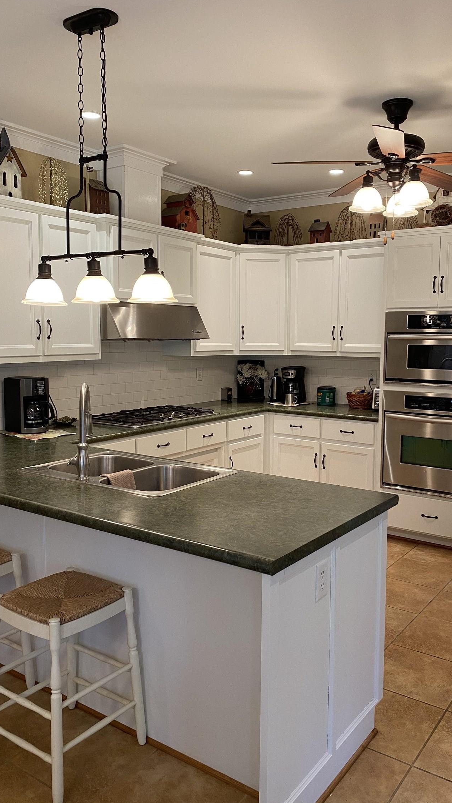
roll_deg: -1.0
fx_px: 618
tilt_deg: -6.1
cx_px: 261
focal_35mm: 29
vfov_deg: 66.1
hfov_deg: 40.1
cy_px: 401
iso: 80
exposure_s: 1/60
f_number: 1.8
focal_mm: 4.25
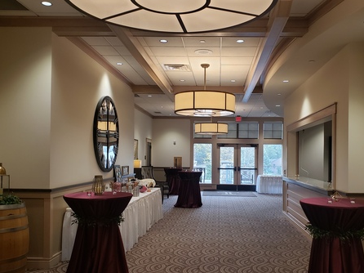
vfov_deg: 40.6
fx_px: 368
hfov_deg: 52.5
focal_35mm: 35
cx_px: 205
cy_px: 150
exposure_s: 1/60
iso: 125
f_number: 2.4
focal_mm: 4.3
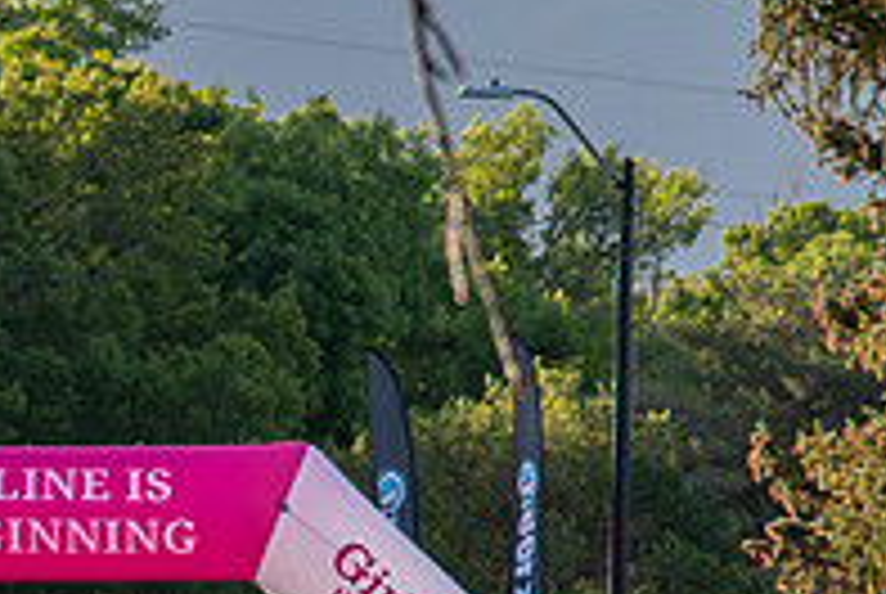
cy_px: 481
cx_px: -150
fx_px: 13753
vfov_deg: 2.5
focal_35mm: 558
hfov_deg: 3.7
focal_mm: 120
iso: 250
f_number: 4
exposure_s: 1/640
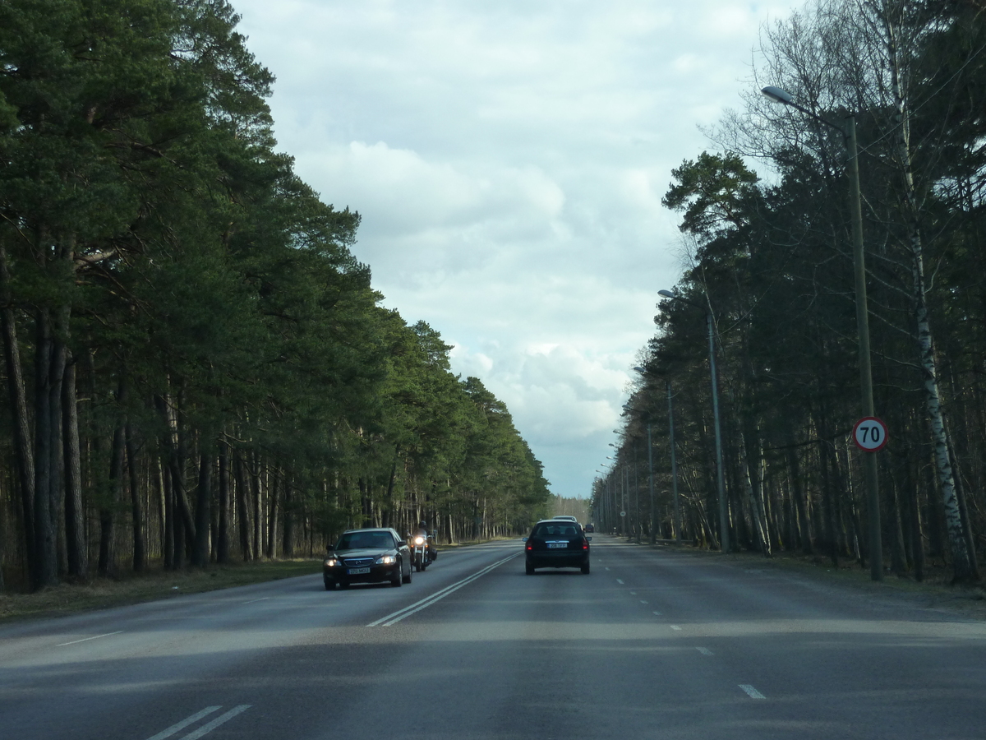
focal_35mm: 59
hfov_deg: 32.7
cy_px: 370
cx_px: 493
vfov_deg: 24.8
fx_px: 1681
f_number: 3.9
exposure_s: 1/320
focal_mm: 9.7
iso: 125
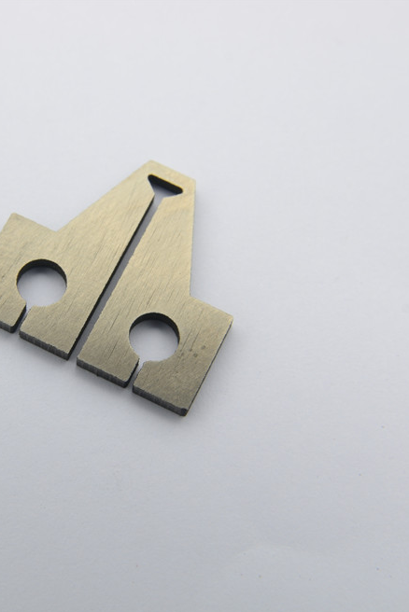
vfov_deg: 17.9
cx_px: 103
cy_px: 307
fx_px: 1941
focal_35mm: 114
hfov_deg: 12.0
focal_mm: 50
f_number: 10
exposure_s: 1/40
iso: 100
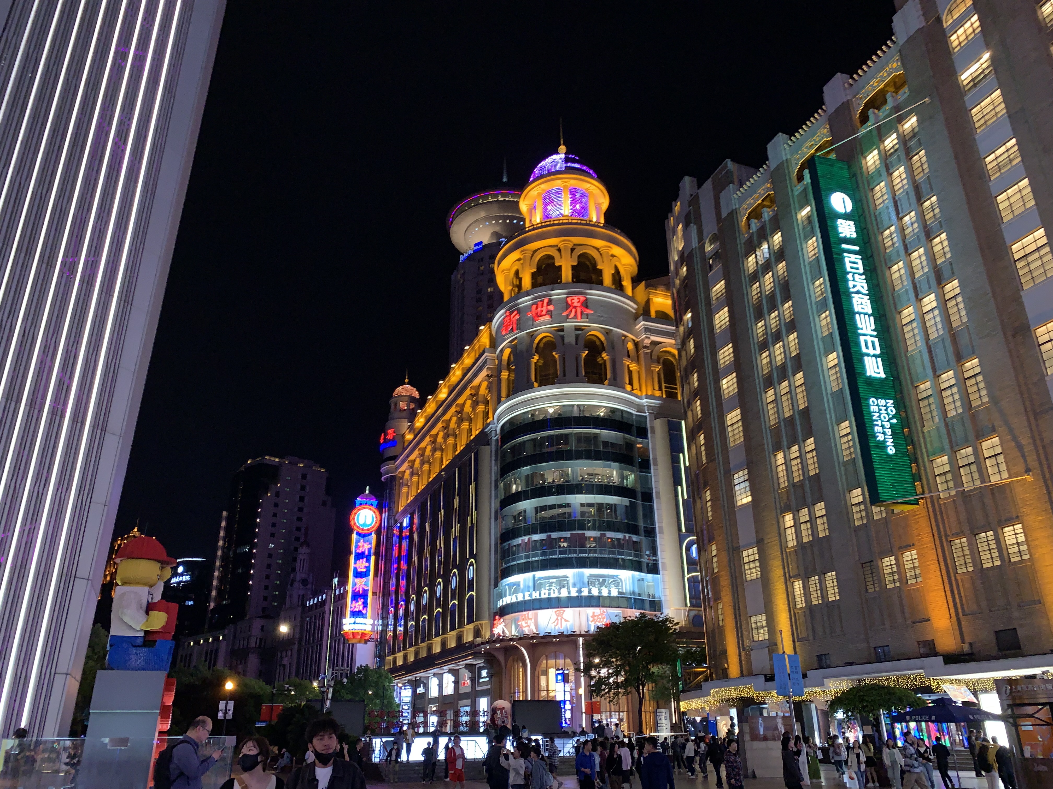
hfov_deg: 67.3
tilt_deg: +22.9
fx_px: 791
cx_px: 526
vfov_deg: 53.1
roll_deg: +0.3
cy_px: 394
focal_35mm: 26
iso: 160
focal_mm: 4.25
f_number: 1.8
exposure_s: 1/52
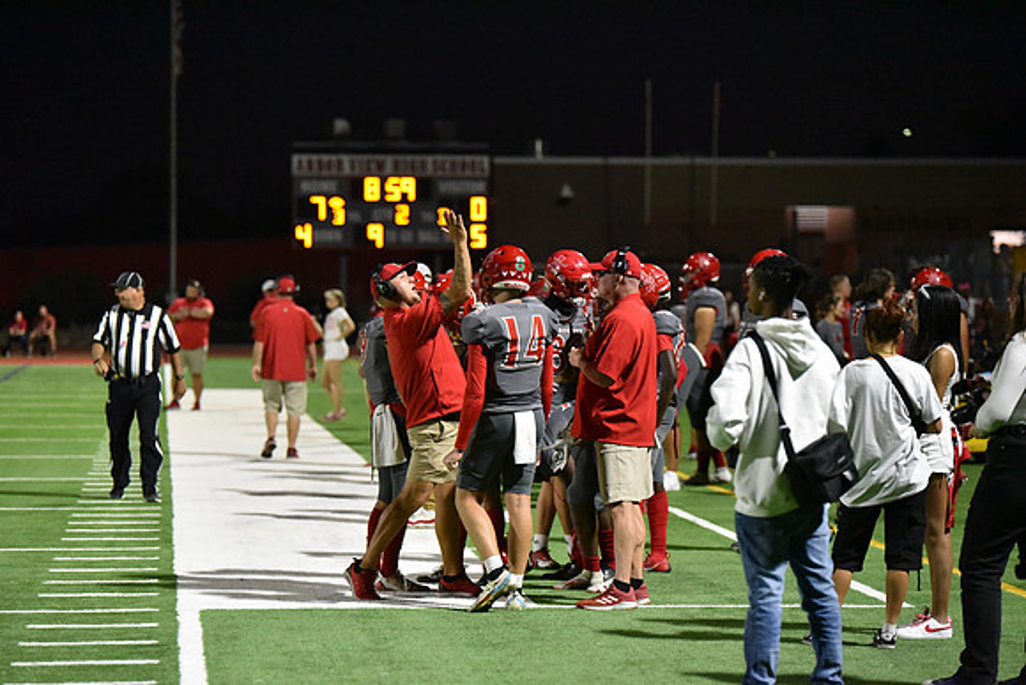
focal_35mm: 135
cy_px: 342
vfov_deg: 10.2
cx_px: 513
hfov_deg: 15.2
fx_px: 3848
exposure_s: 1/1000
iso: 11400
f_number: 2.8
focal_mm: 135
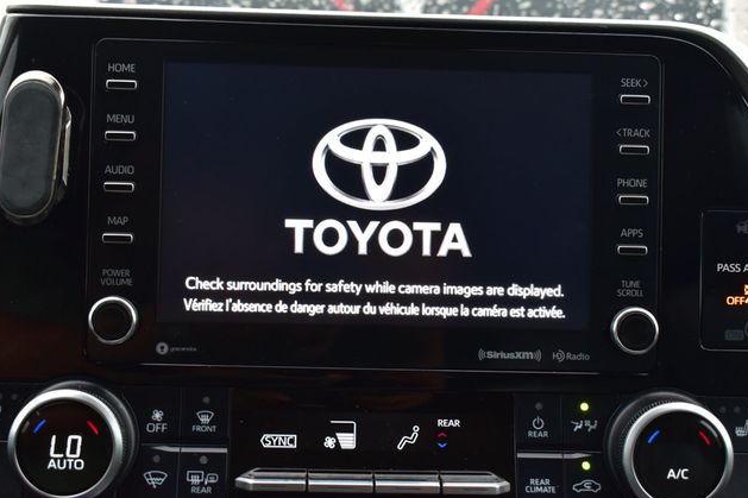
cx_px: 372
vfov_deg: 23.4
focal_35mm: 58
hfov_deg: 34.5
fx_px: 1205
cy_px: 252
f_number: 6.3
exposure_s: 1/15
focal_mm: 38
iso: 500
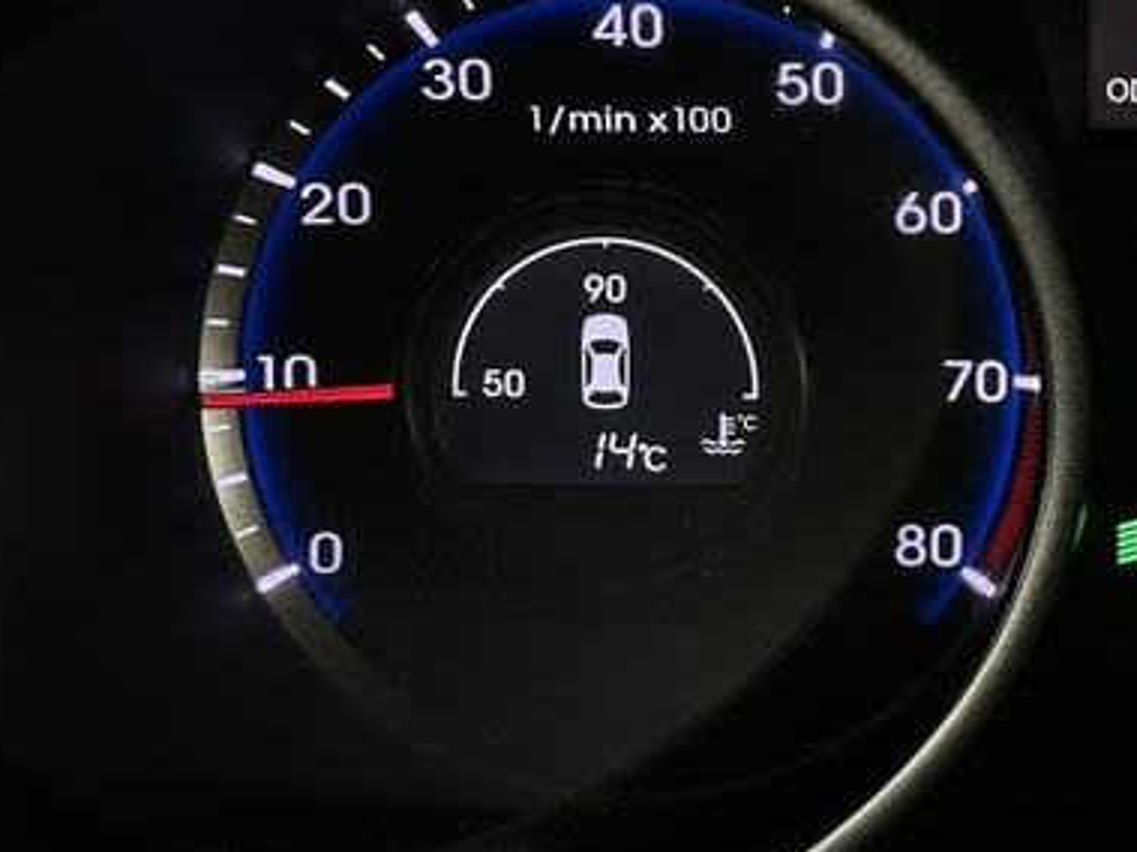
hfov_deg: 16.7
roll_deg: -0.2
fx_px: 3743
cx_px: 1281
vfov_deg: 13.0
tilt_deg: -25.7
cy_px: 316
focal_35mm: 114
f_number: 1.78
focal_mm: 6.86
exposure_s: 1/50
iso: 200
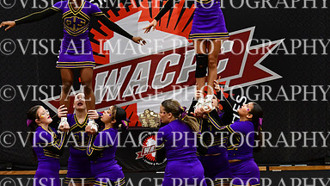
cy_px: 116
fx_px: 1453
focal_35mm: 166
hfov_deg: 13.0
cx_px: 165
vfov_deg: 7.3
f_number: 4
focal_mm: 70
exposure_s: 1/500
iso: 4000
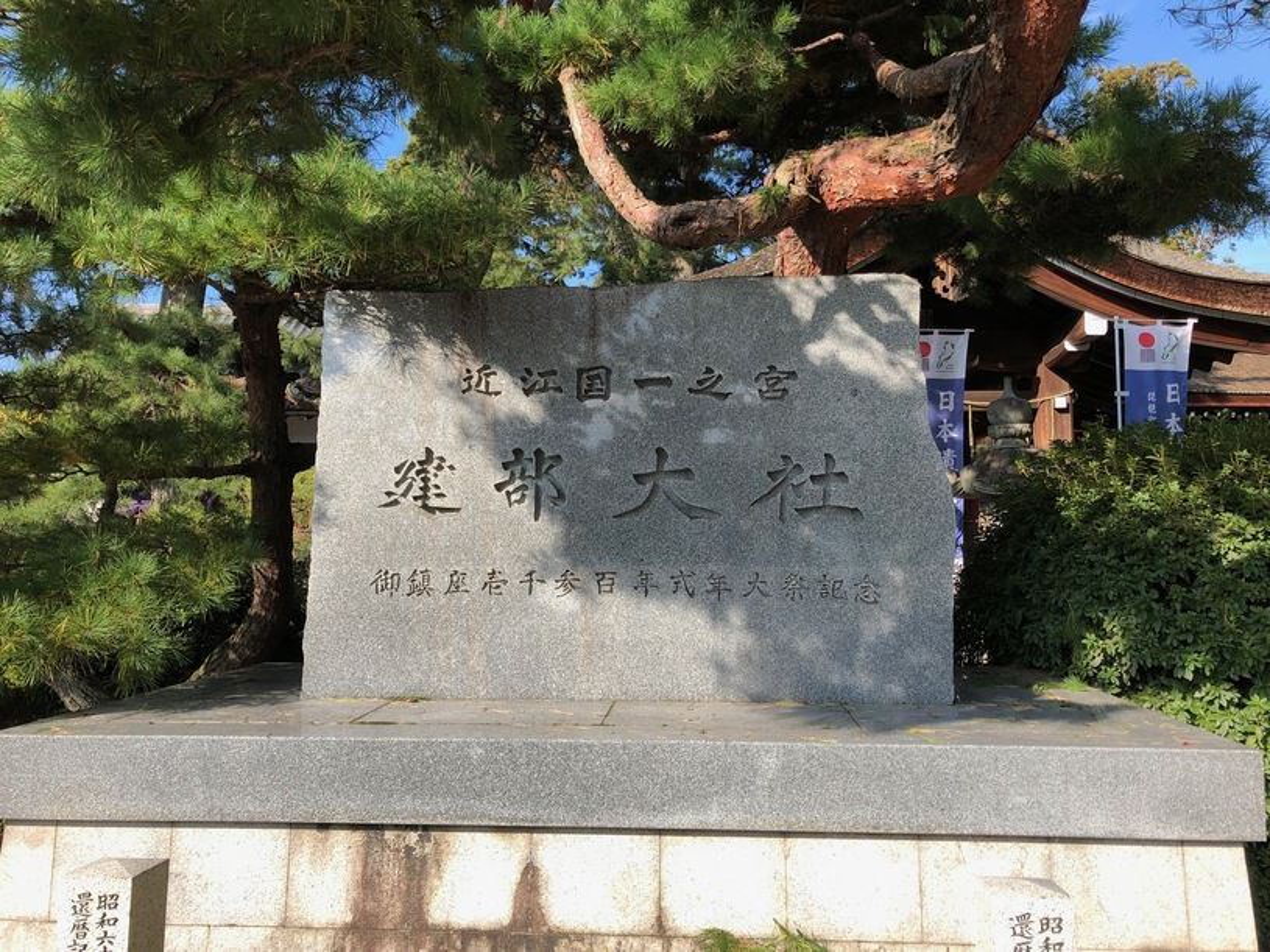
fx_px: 1027
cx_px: 635
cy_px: 476
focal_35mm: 28
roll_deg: +0.3
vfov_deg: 49.7
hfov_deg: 63.5
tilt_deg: +3.2
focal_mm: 3.99
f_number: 1.8
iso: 20
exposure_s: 1/706
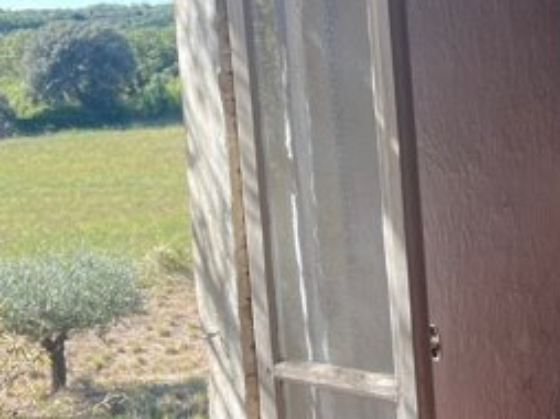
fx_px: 1325
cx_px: 514
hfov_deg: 23.2
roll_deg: +3.6
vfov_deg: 17.7
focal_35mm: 82
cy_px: 57
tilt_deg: -3.0
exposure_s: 1/515
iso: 50
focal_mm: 5.1
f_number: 1.6
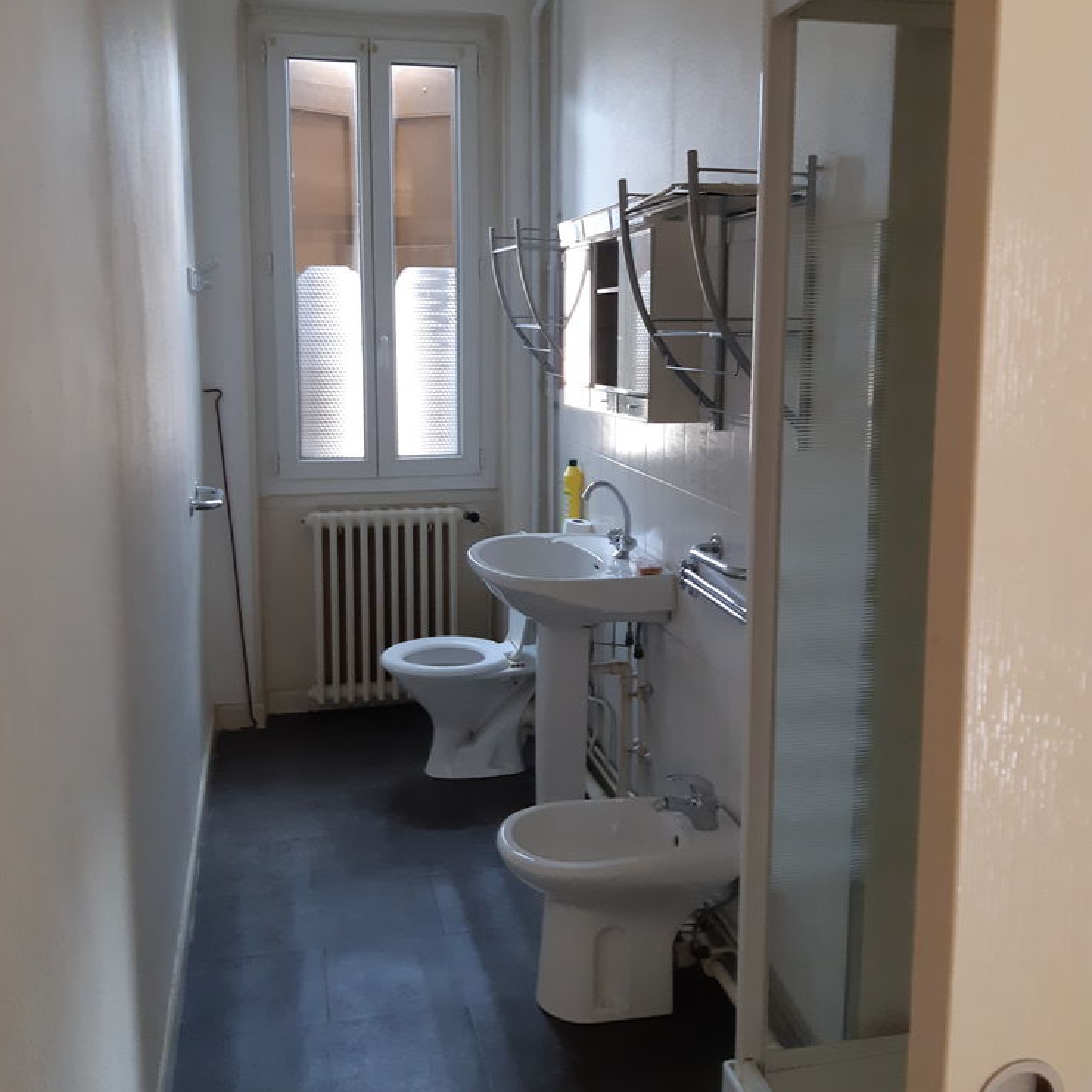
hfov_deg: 52.5
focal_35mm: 31
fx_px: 1106
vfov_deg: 52.4
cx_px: 542
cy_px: 469
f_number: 1.7
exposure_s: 1/50
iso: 250
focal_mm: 3.93
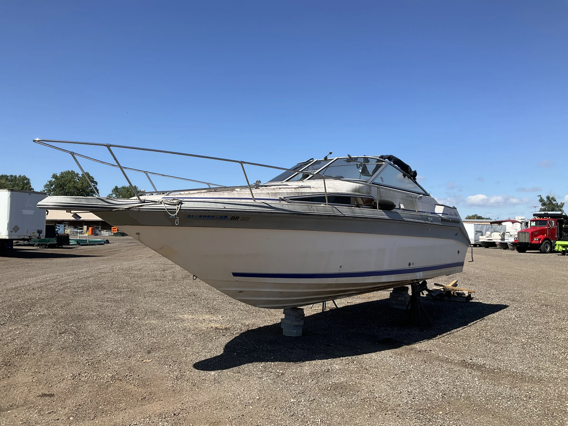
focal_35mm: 29
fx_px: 476
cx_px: 284
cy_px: 213
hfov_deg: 61.7
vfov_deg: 48.2
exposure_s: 1/1786
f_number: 1.8
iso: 25
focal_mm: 3
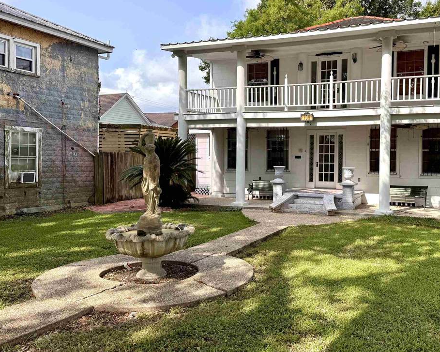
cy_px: 165
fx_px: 430
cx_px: 284
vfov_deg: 44.5
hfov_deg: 53.4
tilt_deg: -1.7
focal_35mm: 33
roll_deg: -0.6
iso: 80
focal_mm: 6.76
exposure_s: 1/3096
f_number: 1.78
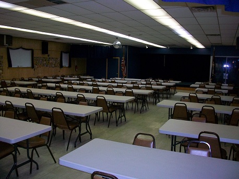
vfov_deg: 44.2
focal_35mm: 32
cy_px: 90
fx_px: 221
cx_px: 120
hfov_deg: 56.8
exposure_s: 1/60
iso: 160
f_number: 2.8
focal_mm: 5.7
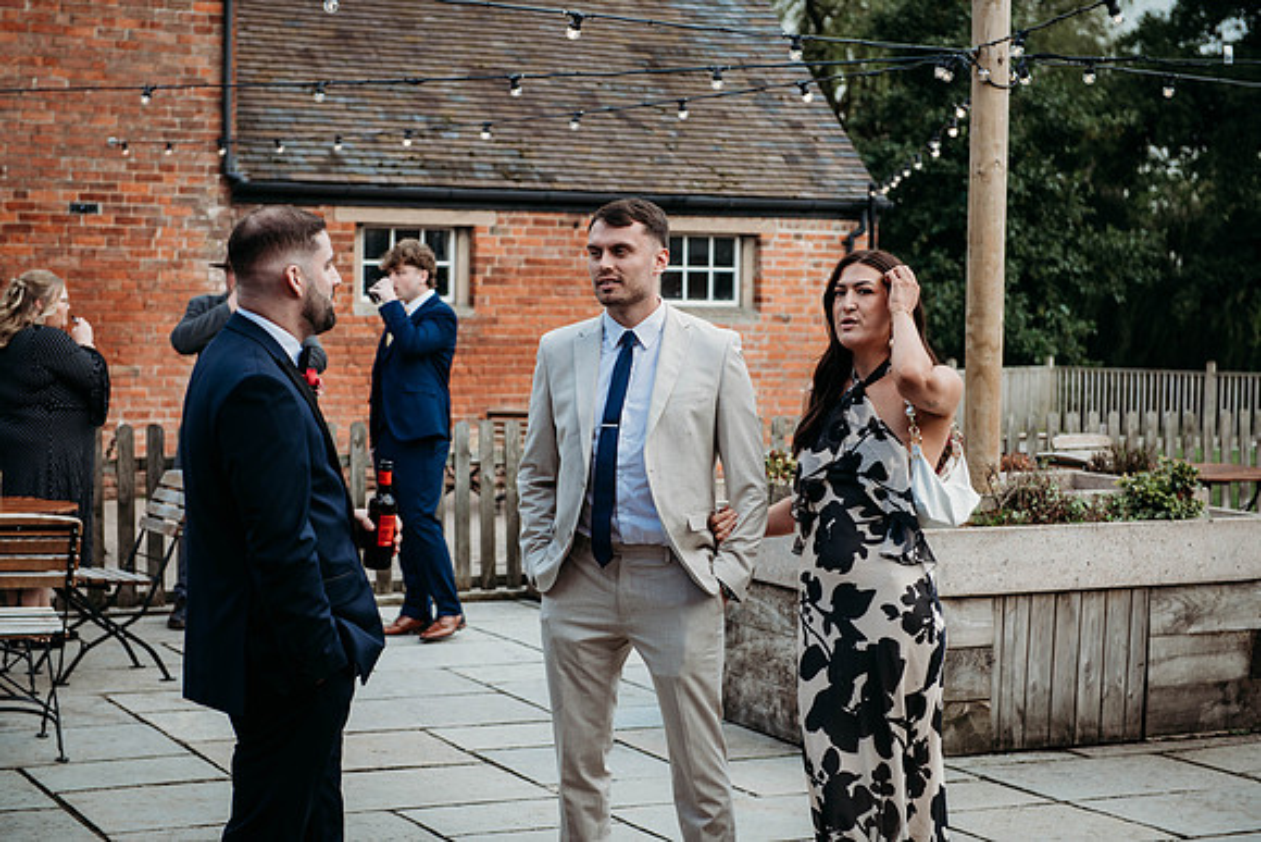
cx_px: 630
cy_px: 421
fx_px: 2452
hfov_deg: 28.8
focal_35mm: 70
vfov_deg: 19.5
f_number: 4.5
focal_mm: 70
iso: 125
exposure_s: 1/200
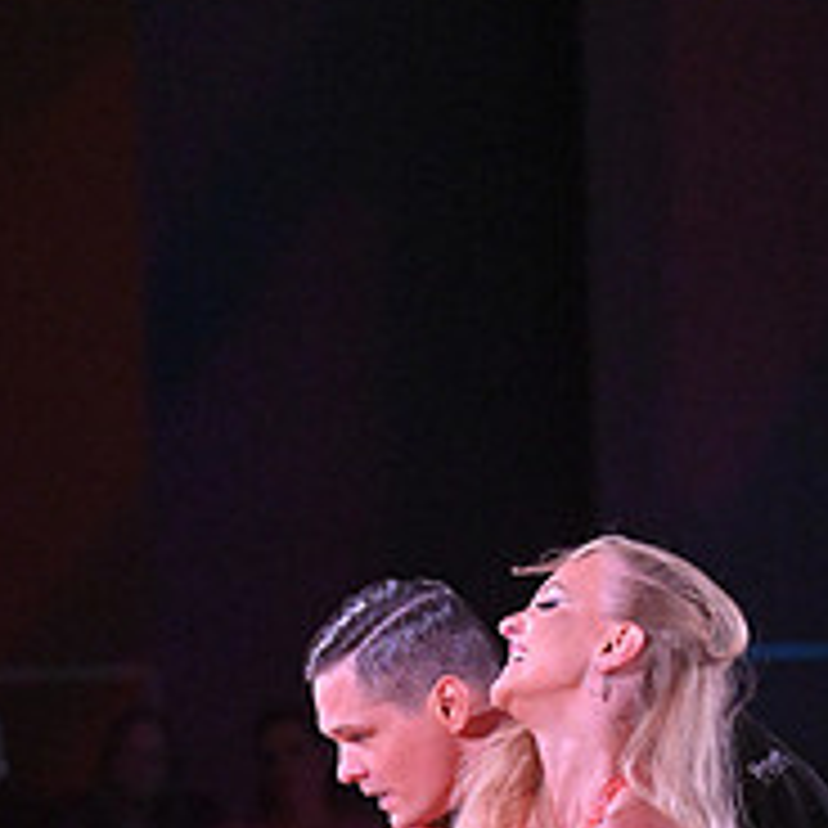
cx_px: 524
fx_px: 14478
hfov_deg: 3.3
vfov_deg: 3.3
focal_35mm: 535
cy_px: 1058
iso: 4000
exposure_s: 1/400
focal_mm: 200
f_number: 5.6
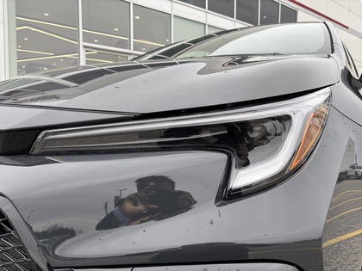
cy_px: 136
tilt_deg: -4.5
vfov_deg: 53.1
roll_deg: +1.4
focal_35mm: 26
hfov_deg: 67.3
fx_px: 272
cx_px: 181
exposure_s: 1/481
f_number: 1.6
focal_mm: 5.96
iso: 50
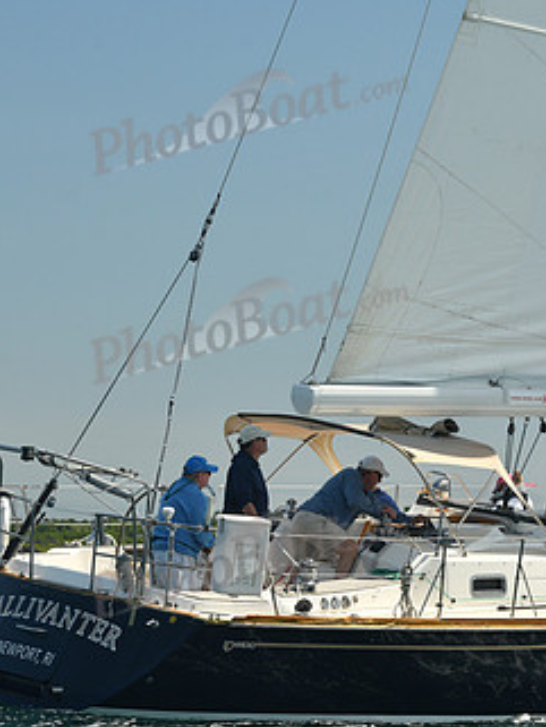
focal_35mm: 165
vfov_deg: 12.0
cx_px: 528
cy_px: 411
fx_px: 3468
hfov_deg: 9.0
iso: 320
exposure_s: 1/640
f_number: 7.1
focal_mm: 95
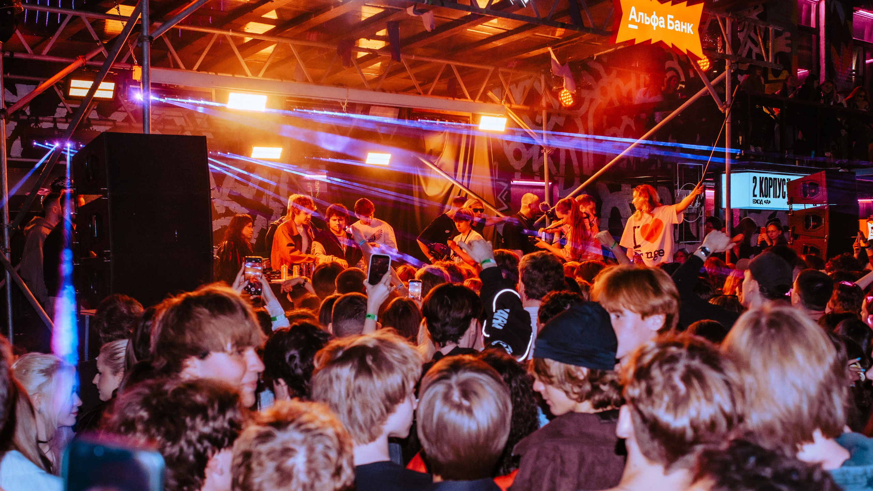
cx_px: 432
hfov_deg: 45.8
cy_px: 305
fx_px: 1032
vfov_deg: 26.7
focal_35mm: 45
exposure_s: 1/100
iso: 1000
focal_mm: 25
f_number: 3.6
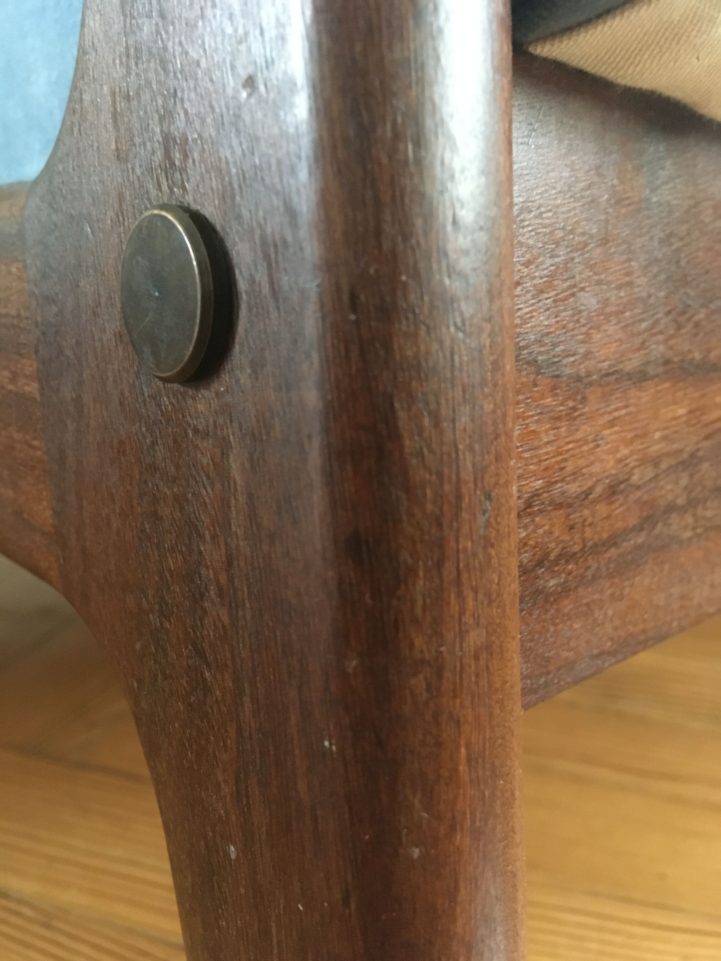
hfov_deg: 48.2
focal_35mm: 29
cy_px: 480
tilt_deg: -15.6
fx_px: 805
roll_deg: -4.1
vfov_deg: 61.7
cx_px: 360
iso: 500
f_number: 2.2
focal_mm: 4.15
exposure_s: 1/17
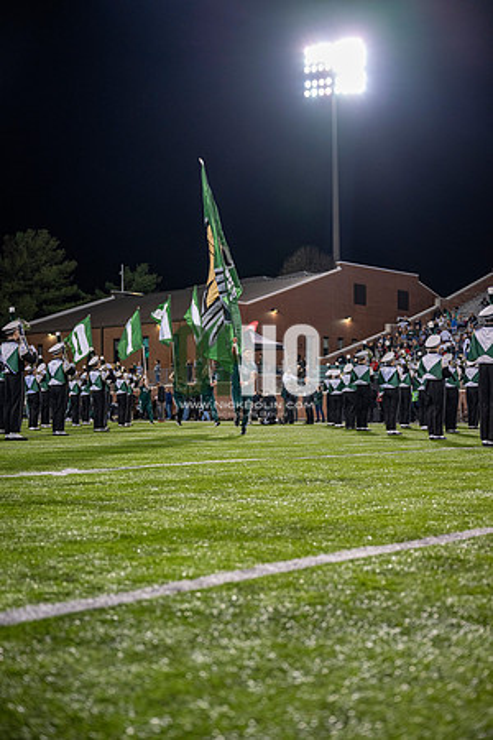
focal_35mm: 47
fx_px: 965
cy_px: 370
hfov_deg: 28.6
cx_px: 246
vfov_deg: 41.9
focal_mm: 47
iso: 1250
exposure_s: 1/500
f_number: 3.2
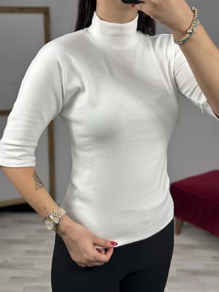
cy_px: 146
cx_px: 110
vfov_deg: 39.6
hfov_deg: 30.3
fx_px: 405
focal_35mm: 48
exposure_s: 1/100
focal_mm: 6.86
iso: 80
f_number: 1.78
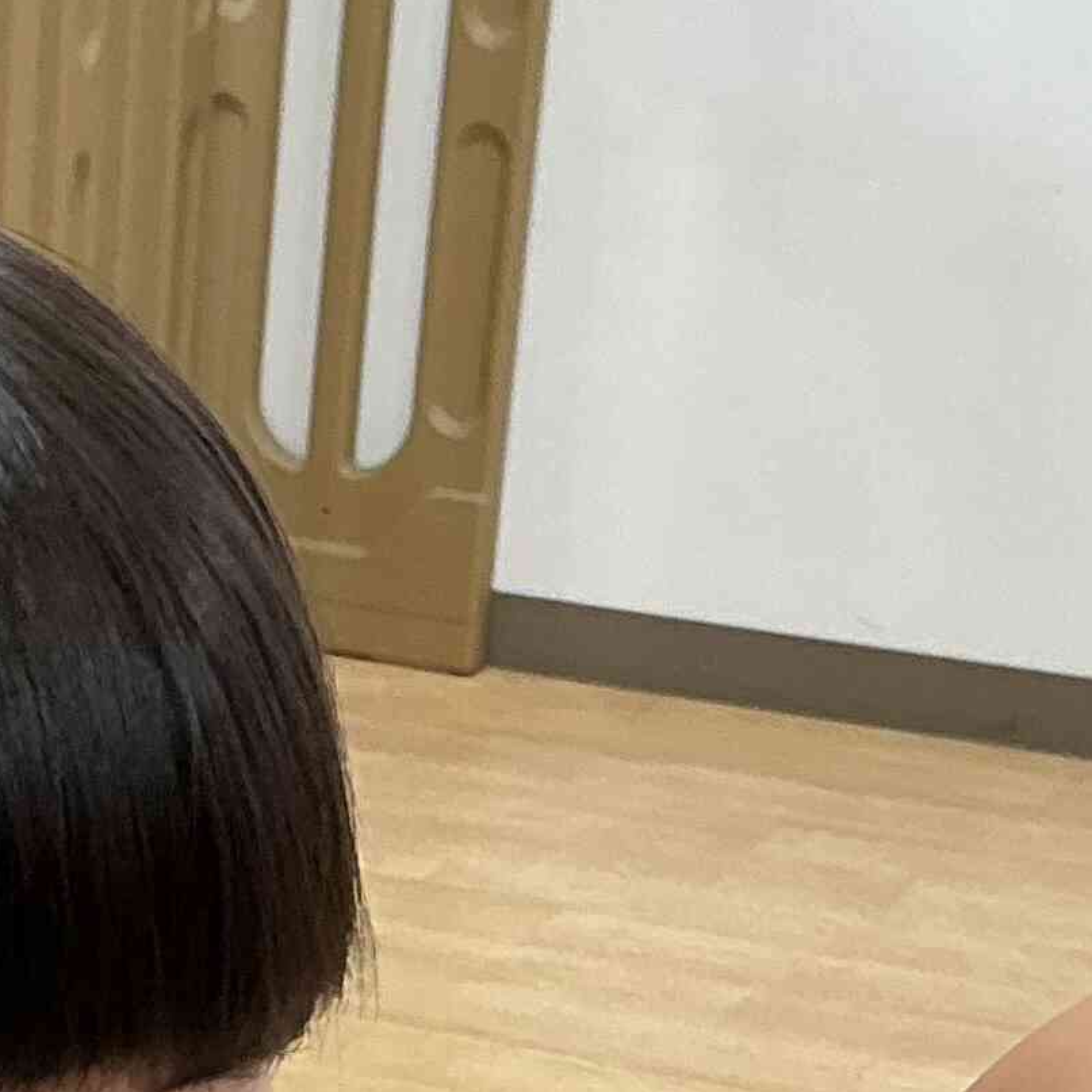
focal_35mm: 128
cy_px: 1608
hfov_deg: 13.4
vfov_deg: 12.9
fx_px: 4568
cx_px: -30
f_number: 1.8
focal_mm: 3
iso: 40
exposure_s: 1/60
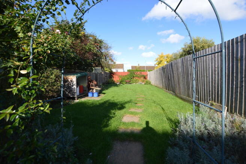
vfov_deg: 77.2
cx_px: 123
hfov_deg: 100.4
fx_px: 102
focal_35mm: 15
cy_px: 82
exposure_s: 1/160
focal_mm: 10
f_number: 6.3
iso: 100
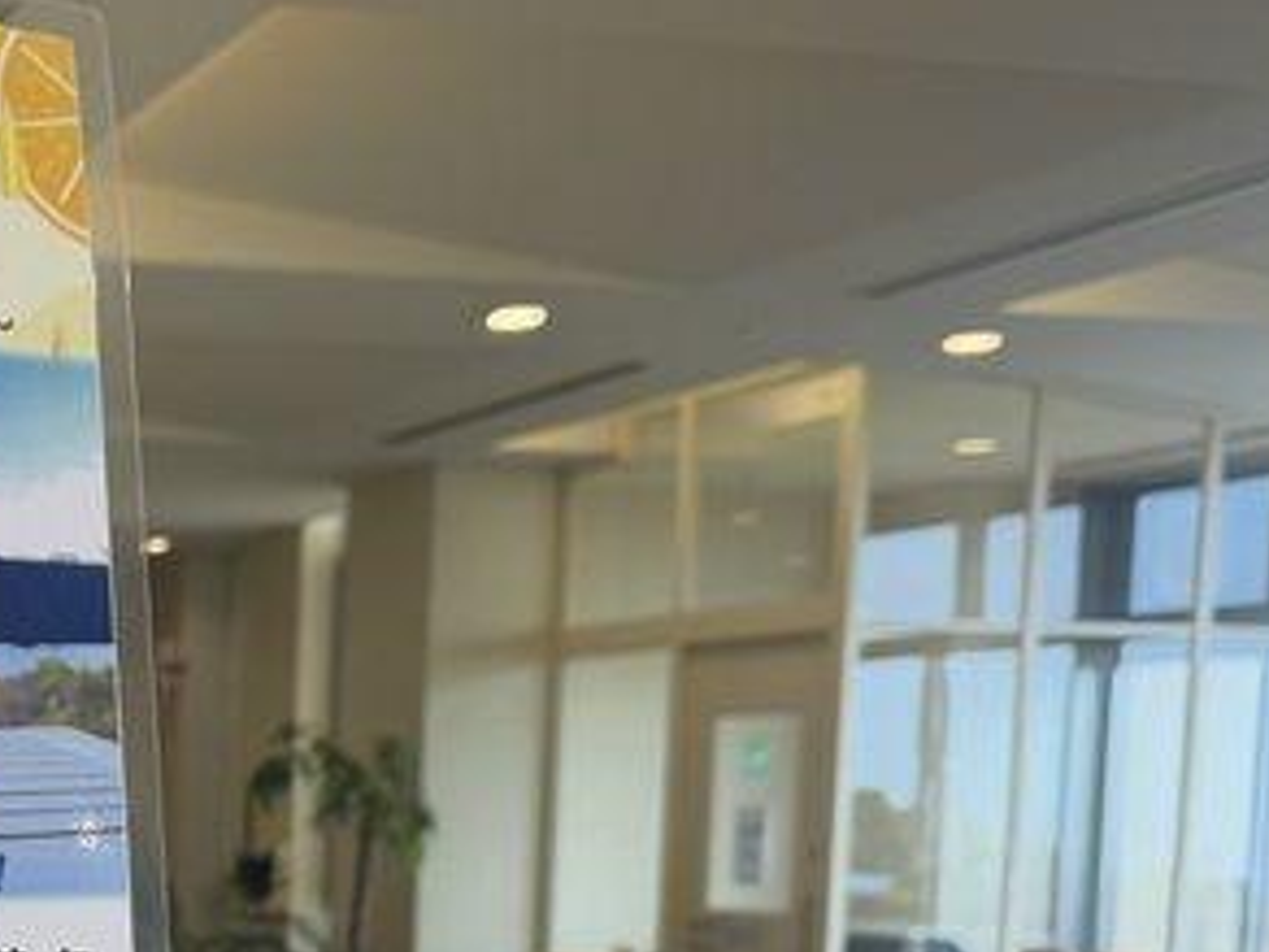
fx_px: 2456
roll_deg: +0.1
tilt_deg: -8.1
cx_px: -102
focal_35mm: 67
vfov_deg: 20.5
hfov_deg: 26.8
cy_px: 1141
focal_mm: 6.76
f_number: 1.78
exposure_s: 1/168
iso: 80
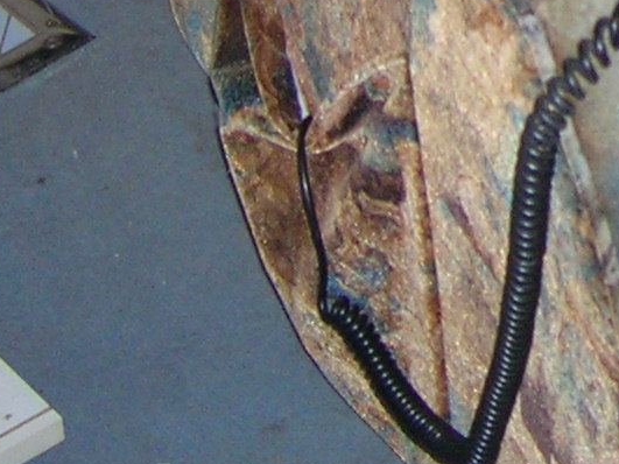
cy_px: -393
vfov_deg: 8.6
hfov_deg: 11.4
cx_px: 952
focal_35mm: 166
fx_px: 2968
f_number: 2.9
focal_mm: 5.7
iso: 96
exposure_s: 1/60.1
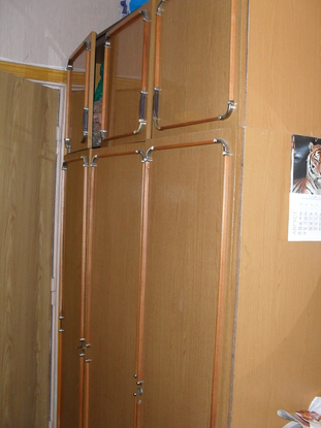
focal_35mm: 38
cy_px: 206
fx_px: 470
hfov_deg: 37.7
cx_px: 171
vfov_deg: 49.0
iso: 200
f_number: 3.2
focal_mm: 6.3
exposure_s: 1/45
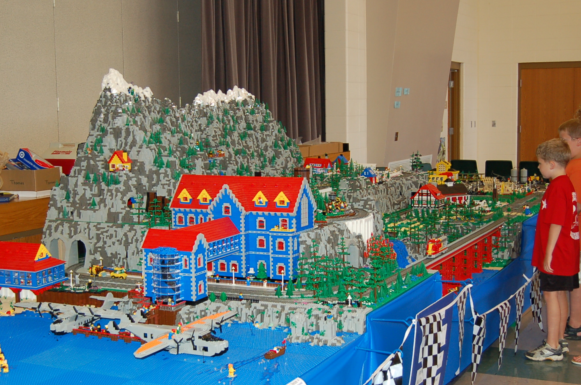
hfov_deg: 33.9
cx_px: 251
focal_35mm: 59
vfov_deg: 22.9
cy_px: 213
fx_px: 951
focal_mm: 26
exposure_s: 1/60
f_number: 4
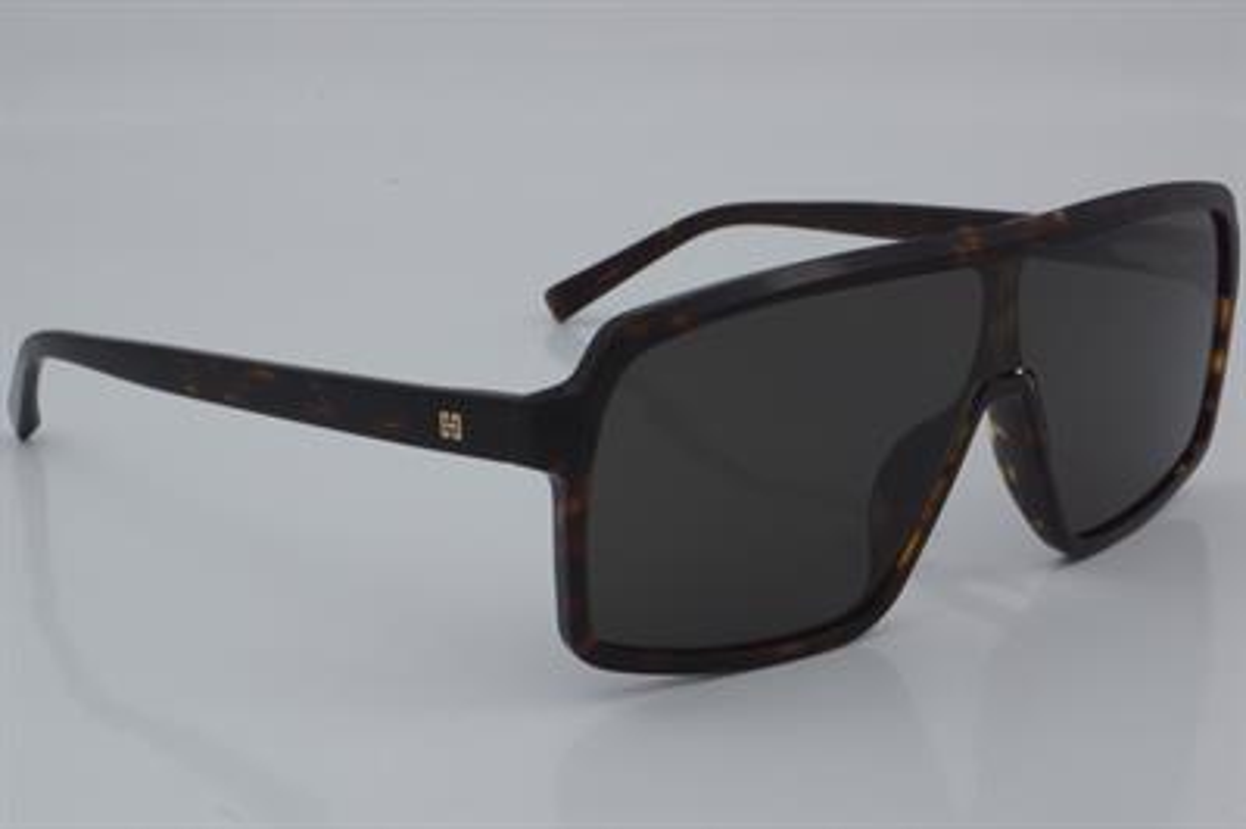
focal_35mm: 75
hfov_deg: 27.0
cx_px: 623
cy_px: 414
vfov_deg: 18.2
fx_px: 2594
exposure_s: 1/4
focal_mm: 50
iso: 100
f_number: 32
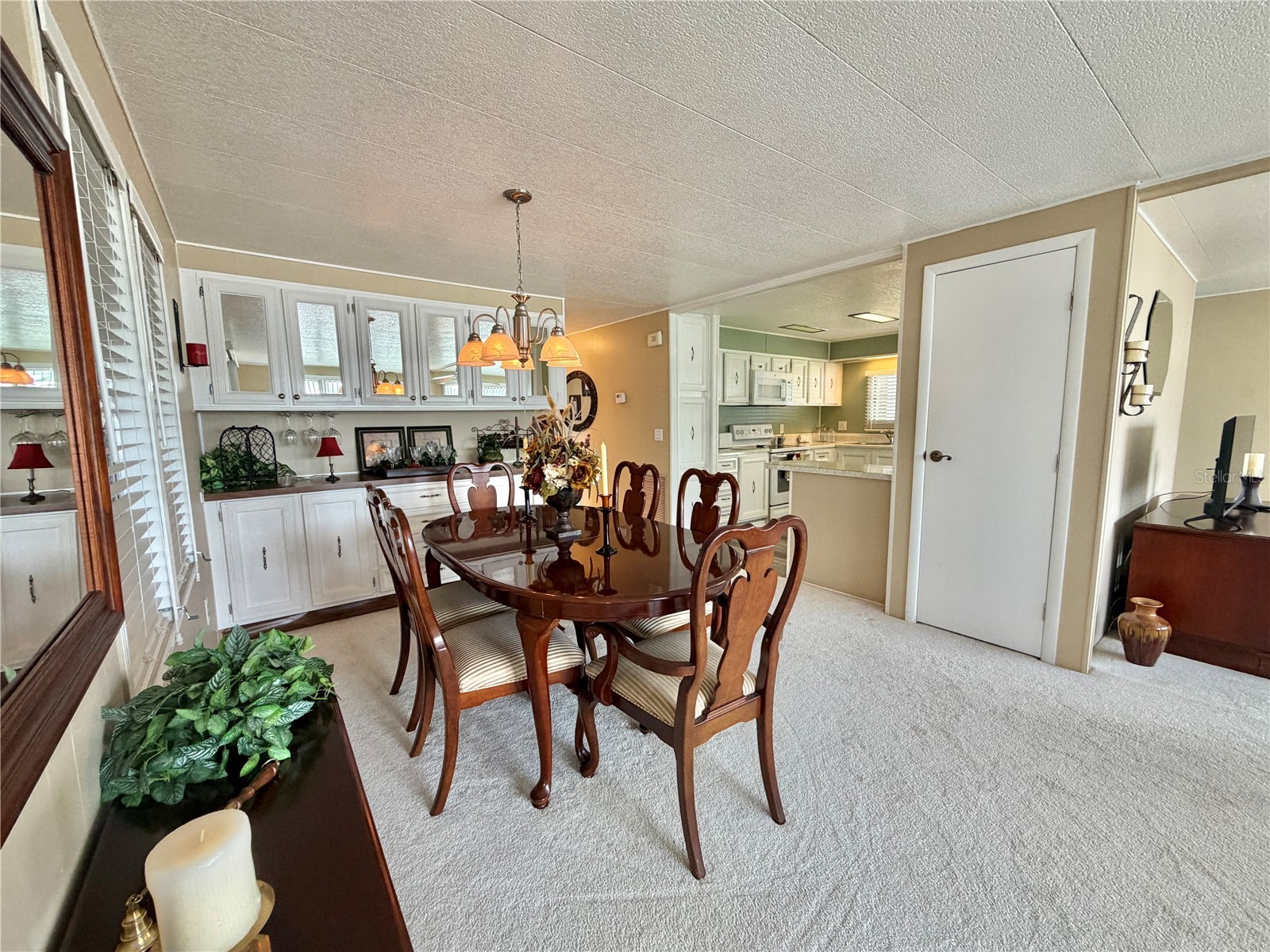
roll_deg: +1.0
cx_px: 635
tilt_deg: -6.5
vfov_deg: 85.7
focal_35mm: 14
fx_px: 514
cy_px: 476
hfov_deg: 102.1
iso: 250
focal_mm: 2.22
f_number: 2.2
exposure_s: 1/60
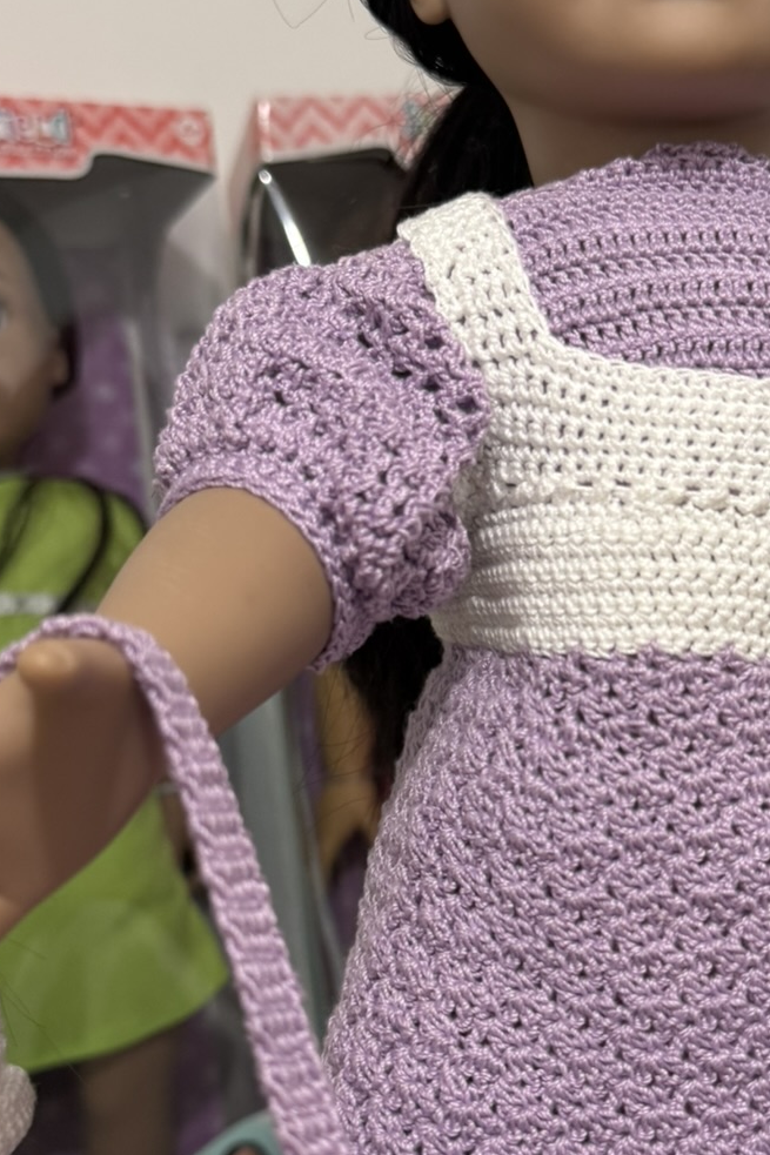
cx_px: 528
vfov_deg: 38.1
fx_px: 1669
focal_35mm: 52
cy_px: 652
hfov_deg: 25.8
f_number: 1.78
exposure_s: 1/60
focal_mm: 6.76
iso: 160
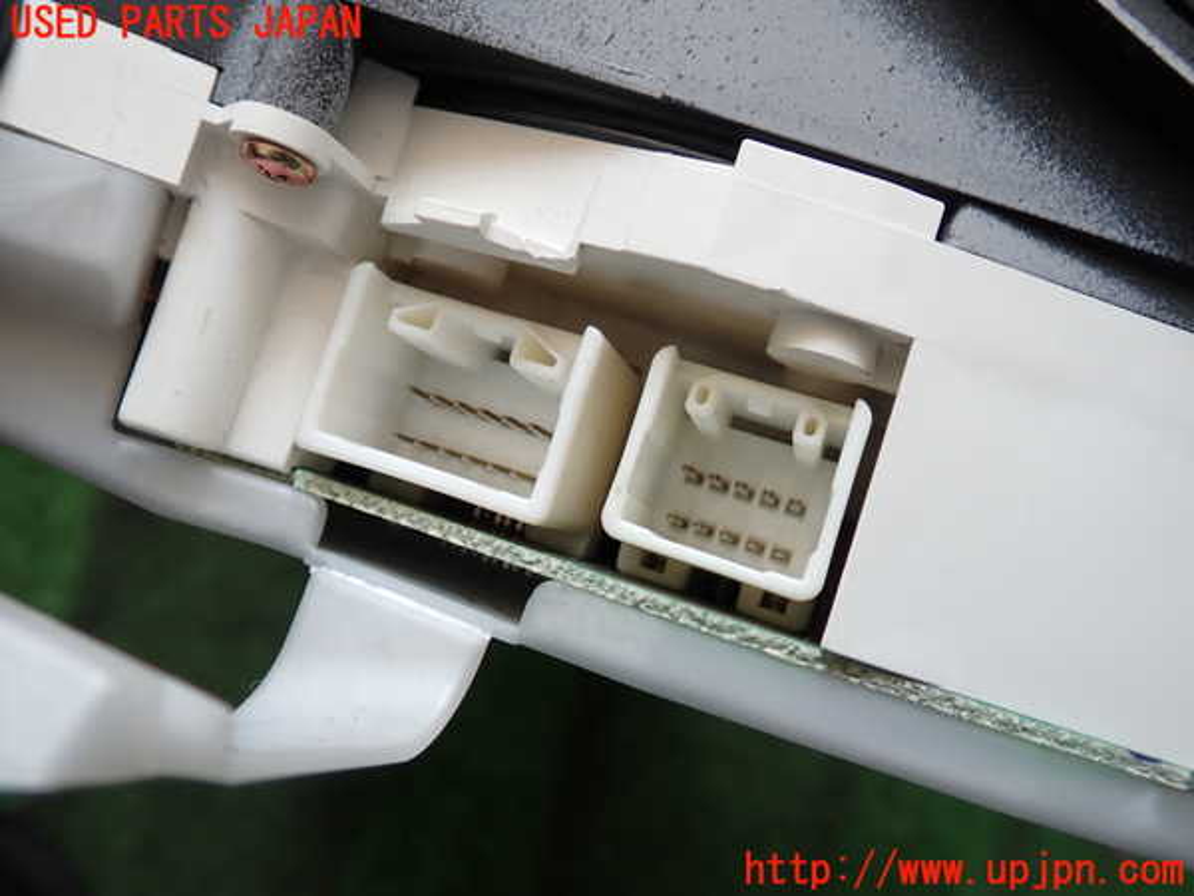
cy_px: 448
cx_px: 597
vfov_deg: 46.8
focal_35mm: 30
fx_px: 1035
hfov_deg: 60.0
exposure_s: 1/60
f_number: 2.3
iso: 125
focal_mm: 5.4
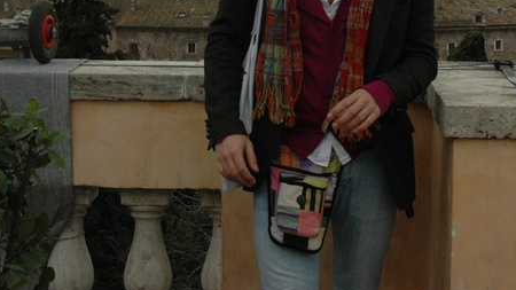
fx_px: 1288
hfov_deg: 22.6
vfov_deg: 12.6
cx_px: 310
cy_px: -48
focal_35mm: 94
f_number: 10
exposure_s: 1/400
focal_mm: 27
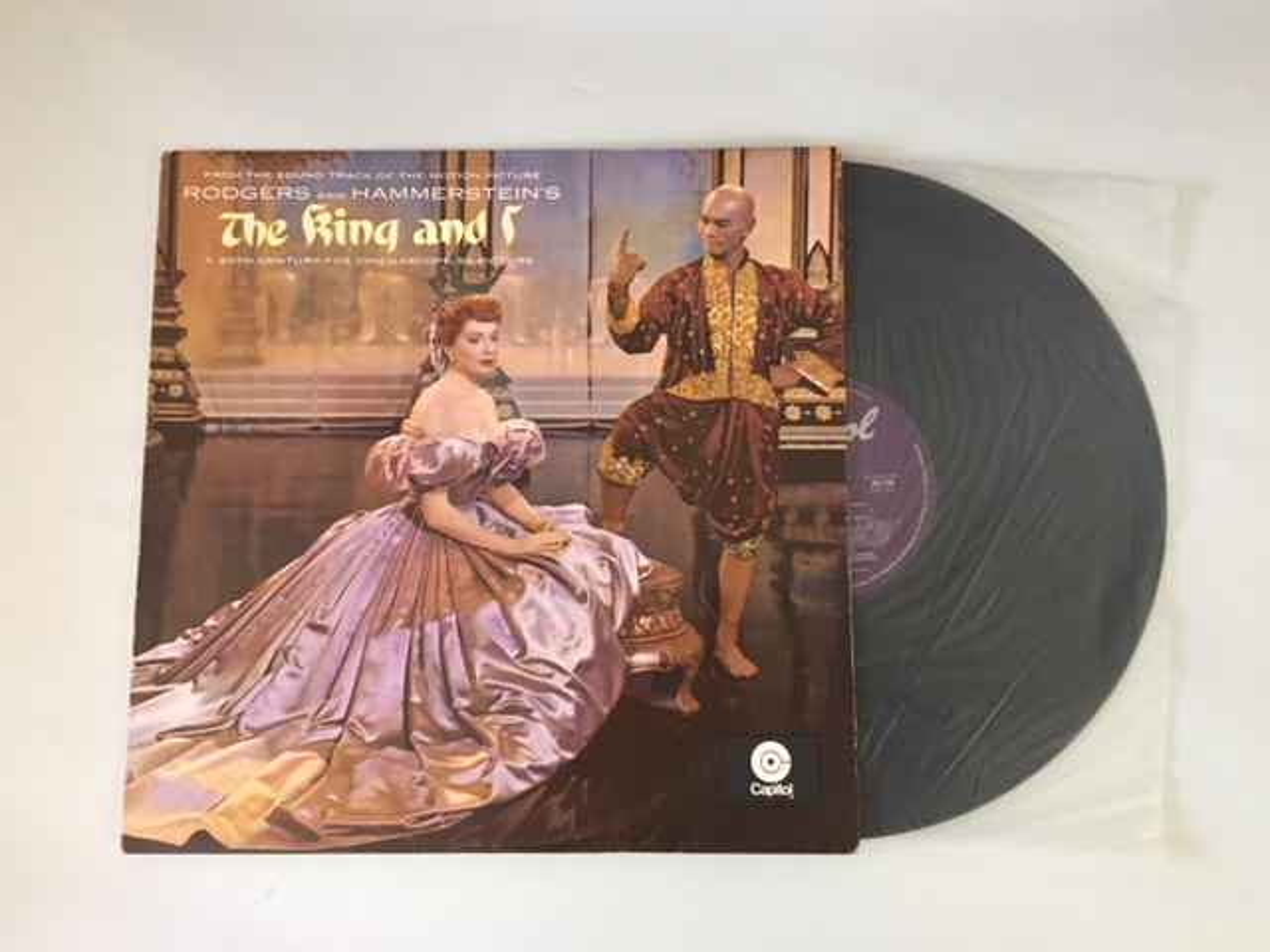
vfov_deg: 48.2
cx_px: 635
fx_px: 1064
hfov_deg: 61.7
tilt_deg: -83.0
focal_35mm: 29
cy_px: 476
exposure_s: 1/17
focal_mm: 4.15
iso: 400
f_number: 2.2
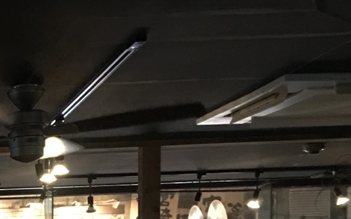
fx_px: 966
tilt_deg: -4.6
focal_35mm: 101
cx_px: -191
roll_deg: +1.1
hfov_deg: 18.1
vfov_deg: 12.1
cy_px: 371
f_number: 2.2
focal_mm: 4.15
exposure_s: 1/4
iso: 64
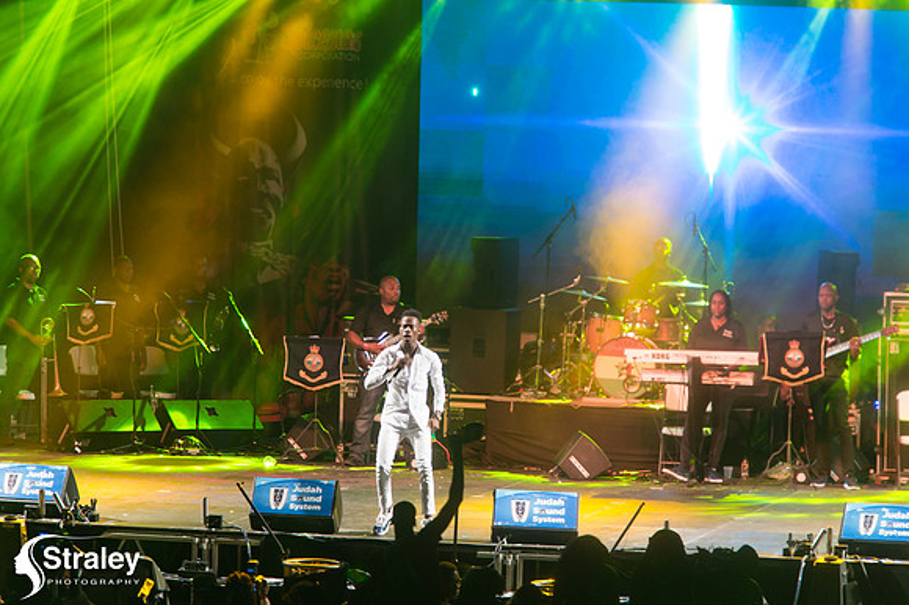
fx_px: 6561
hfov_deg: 7.9
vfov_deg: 5.3
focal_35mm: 260
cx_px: 454
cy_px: 302
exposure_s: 1/60
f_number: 5.6
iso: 2500
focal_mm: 260
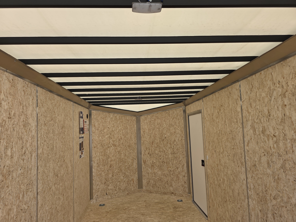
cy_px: 111
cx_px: 148
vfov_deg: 58.9
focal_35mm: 23
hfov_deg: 73.9
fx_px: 197
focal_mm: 6.3
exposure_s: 1/2339
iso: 80
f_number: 1.7
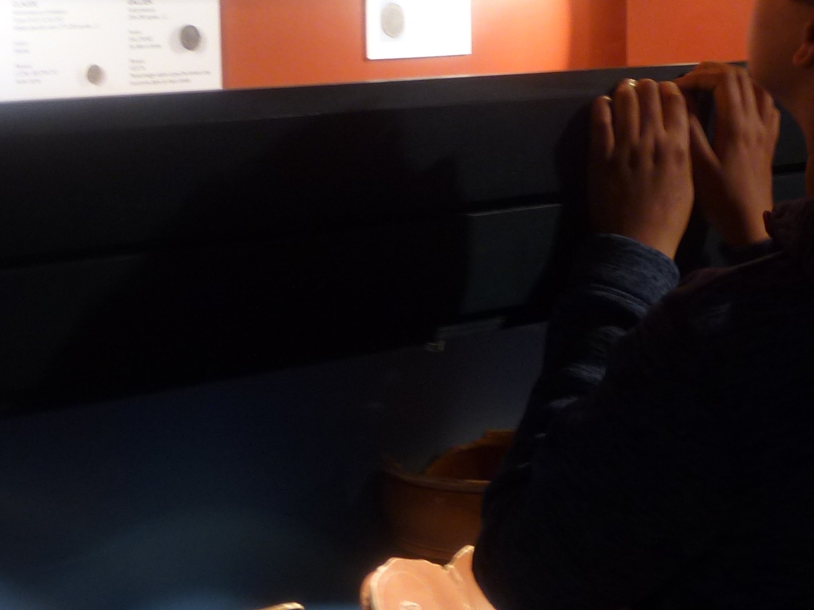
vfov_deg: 16.0
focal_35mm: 92
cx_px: 596
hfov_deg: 21.2
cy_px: 188
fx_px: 2164
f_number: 3.9
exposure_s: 1/4
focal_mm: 7.4
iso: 100
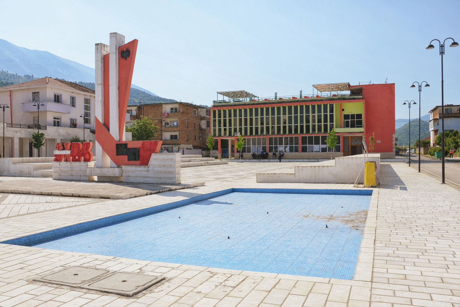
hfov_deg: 57.9
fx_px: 416
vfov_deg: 40.5
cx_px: 230
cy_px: 156
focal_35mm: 33
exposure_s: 1/320
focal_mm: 21
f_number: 9
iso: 100
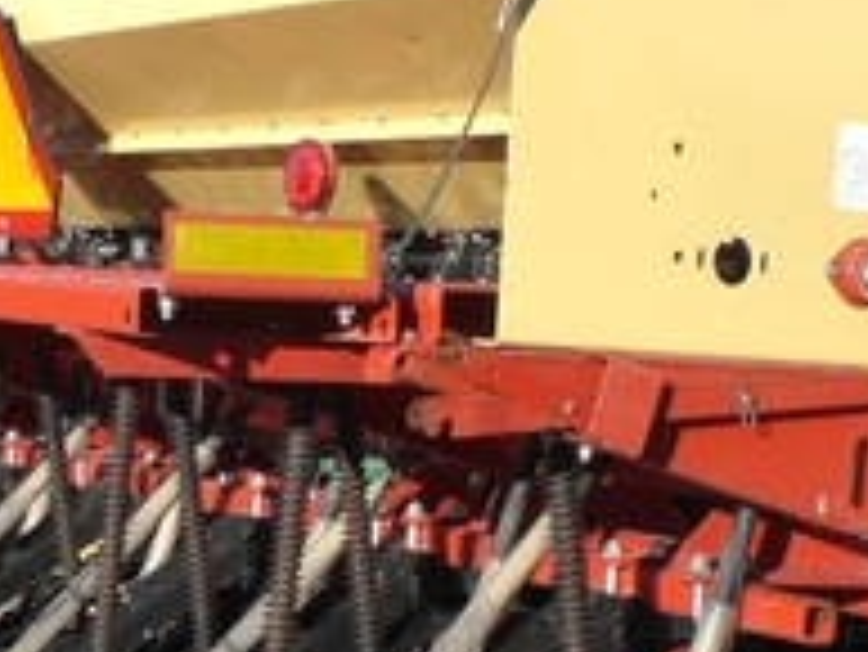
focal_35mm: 107
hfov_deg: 18.3
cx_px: 247
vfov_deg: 13.8
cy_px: 522
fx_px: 2685
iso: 50
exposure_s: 1/400
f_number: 4.4
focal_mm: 6.3
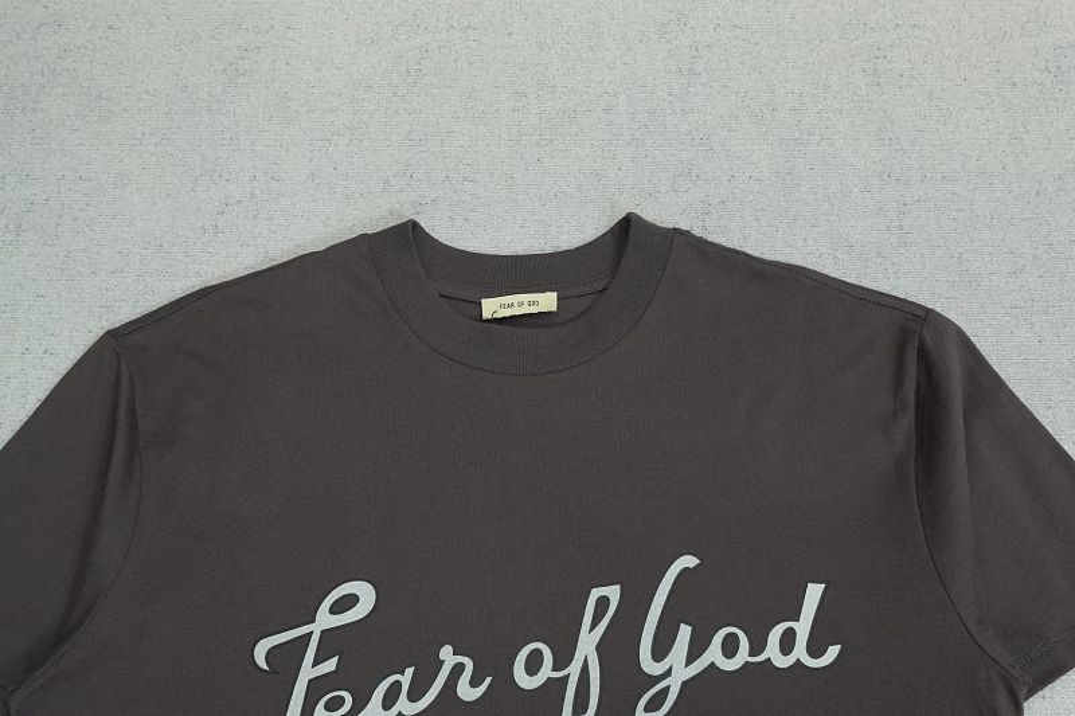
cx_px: 538
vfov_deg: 34.2
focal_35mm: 39
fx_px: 1164
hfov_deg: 49.6
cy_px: 358
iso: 1000
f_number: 8
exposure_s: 1/160
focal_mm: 26
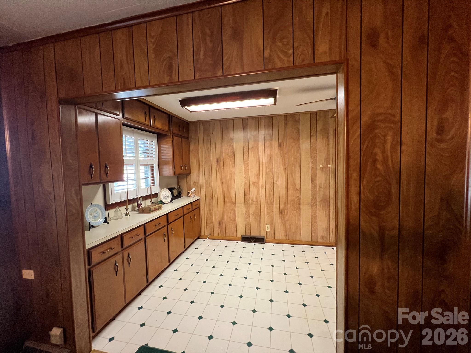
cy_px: 176
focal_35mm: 13
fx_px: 177
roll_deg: +1.3
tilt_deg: -3.3
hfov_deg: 106.2
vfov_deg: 89.9
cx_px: 236
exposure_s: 1/60
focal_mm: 1.57
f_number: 1.8
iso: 320
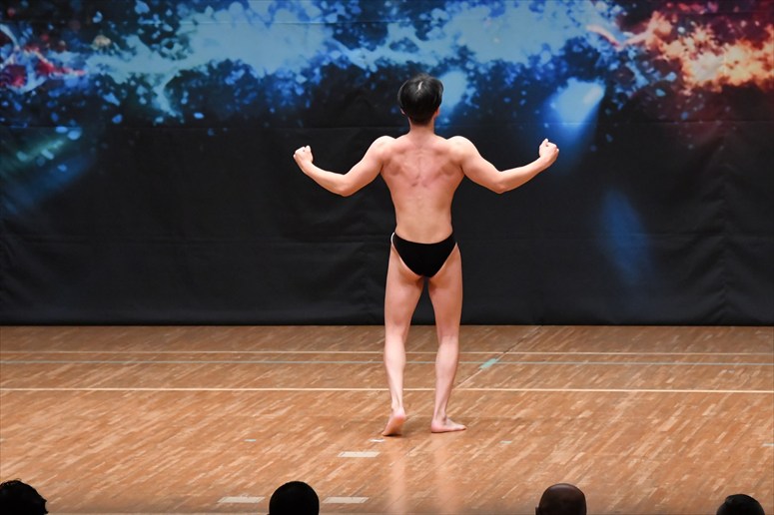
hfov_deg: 9.2
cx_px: 387
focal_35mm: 225
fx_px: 4835
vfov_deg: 6.1
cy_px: 258
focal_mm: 150
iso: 6400
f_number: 5.6
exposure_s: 1/400
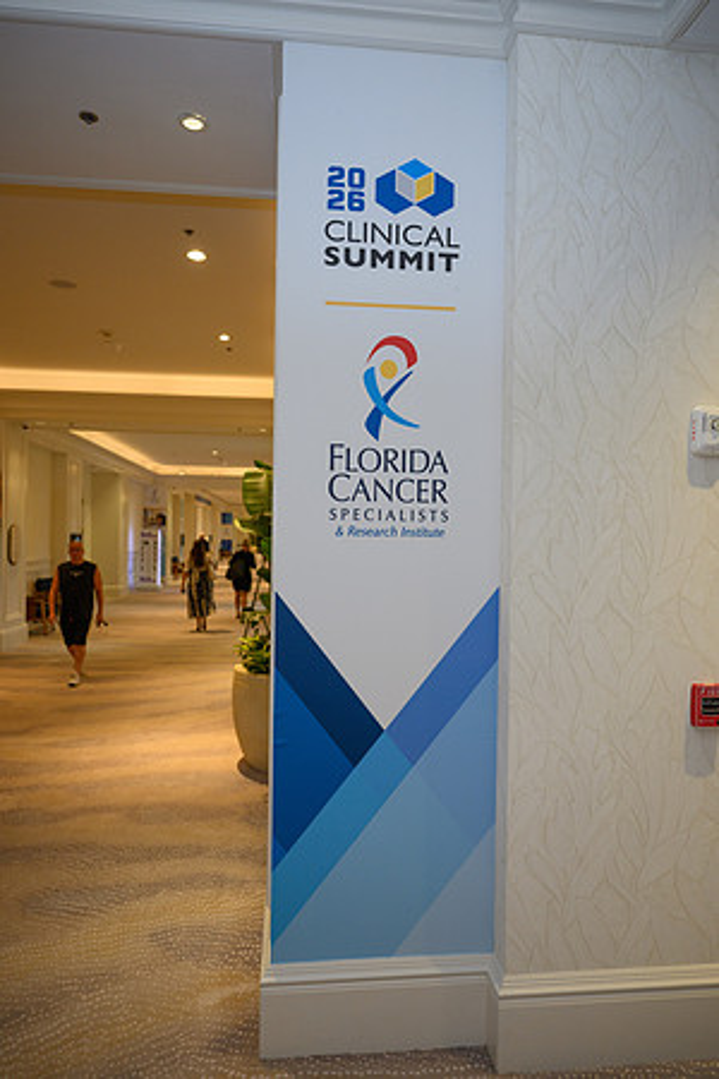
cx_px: 360
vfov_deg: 73.7
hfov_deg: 53.1
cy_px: 540
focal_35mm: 24
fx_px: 719
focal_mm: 24
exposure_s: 1/200
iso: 1000
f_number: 2.8
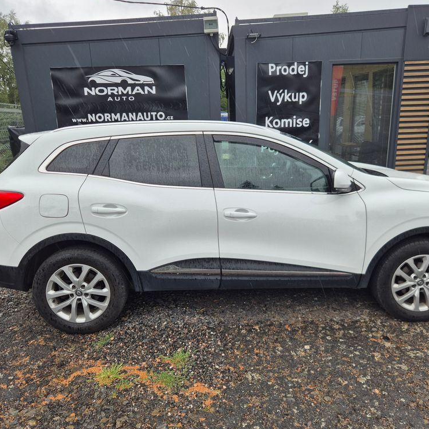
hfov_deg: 57.3
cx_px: 229
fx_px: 393
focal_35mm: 28
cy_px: 208
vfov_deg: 57.3
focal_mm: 5.4
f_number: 1.8
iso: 25
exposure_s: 1/180
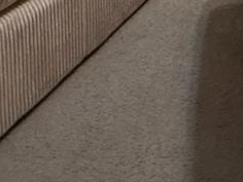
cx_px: 293
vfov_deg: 10.5
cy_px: -391
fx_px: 625
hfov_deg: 20.5
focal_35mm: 89
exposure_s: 1/60
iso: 320
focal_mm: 2.22
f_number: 2.2
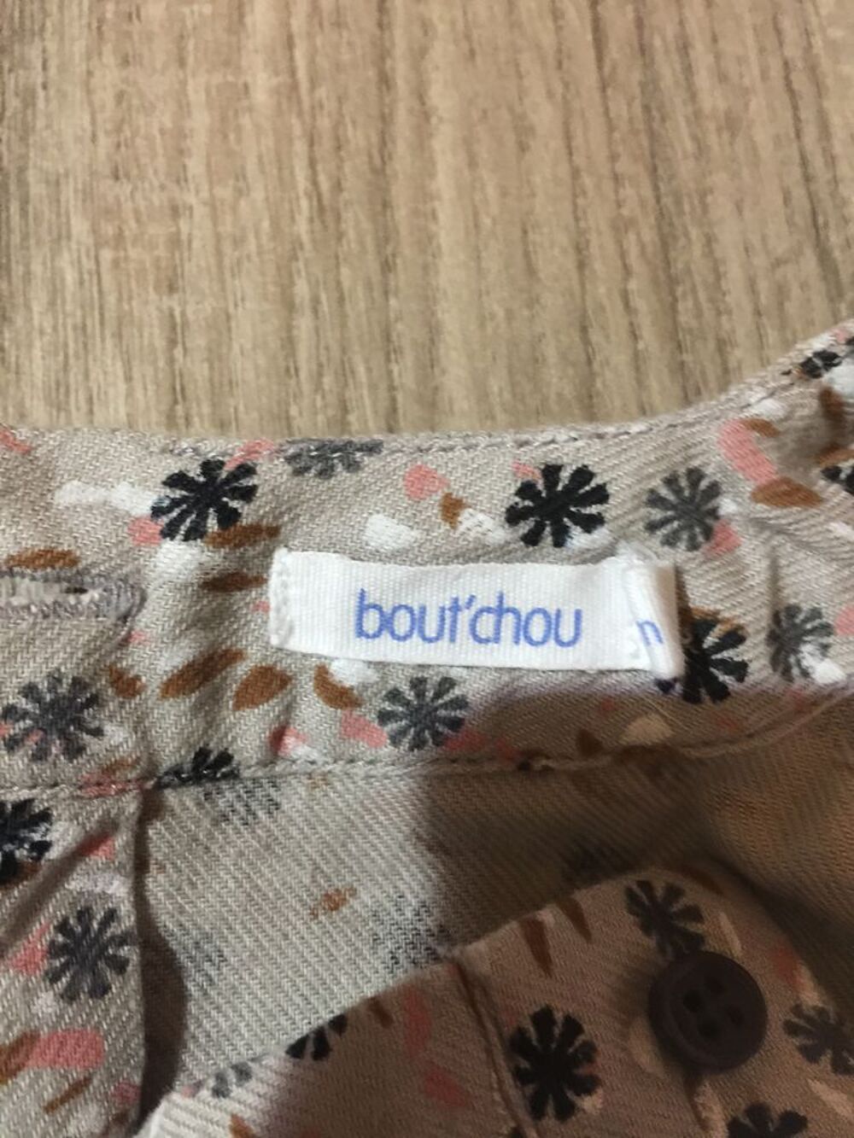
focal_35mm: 29
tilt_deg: -76.5
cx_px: 427
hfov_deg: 48.2
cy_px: 569
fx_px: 954
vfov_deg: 61.7
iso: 160
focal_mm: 4.15
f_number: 2.2
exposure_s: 1/8
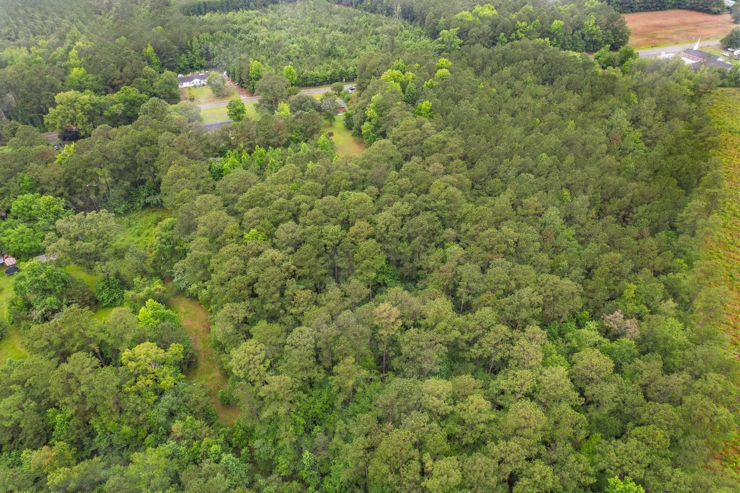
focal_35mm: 22
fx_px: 452
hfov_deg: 78.6
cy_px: 246
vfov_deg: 57.2
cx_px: 370
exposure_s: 1/40
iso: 100
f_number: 2.8
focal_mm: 8.38
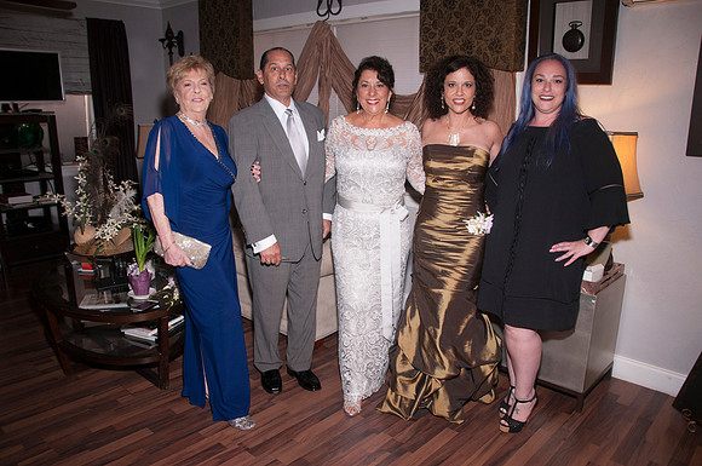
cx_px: 351
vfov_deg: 47.8
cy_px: 233
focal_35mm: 27
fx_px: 526
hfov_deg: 67.5
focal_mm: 18
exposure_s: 1/60
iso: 400
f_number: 5.6
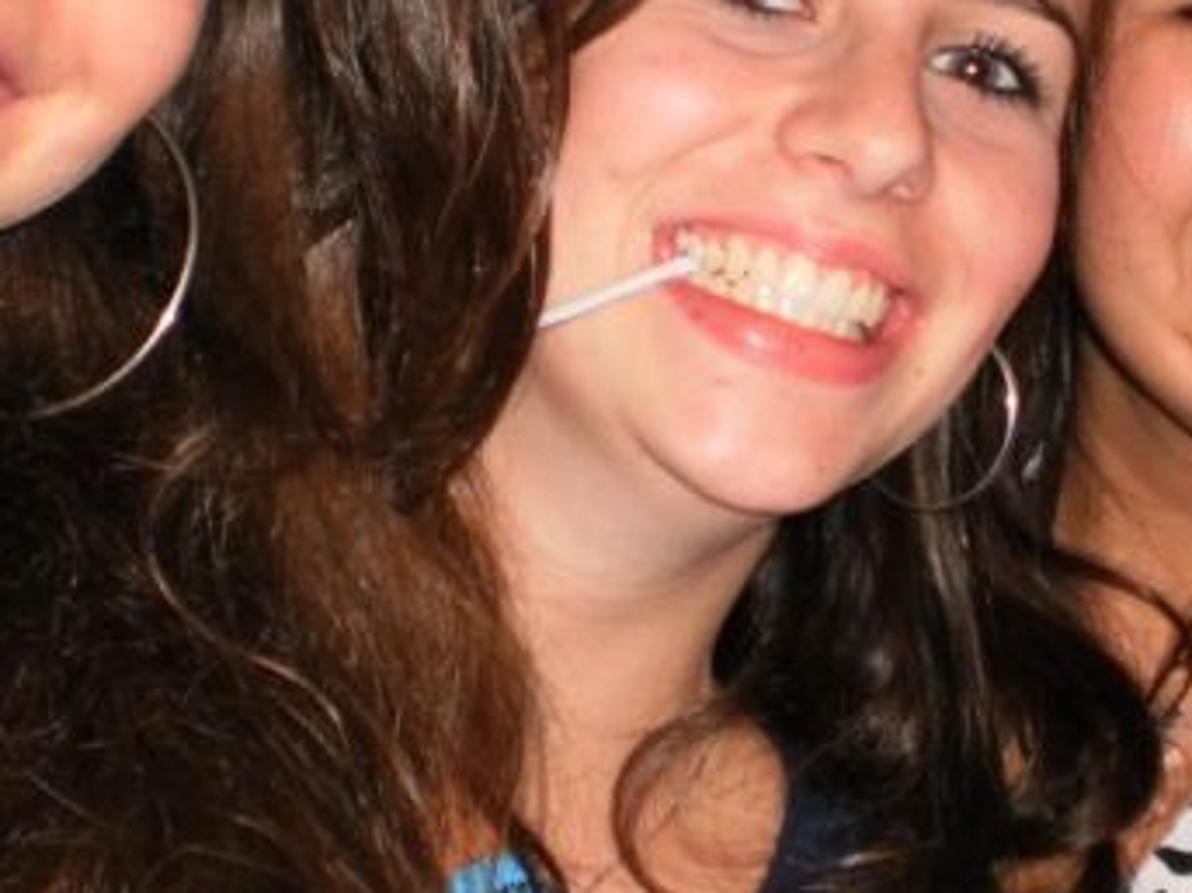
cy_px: 146
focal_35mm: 84
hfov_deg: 23.2
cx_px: 744
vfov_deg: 17.4
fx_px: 2892
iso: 125
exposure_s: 1/30
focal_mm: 6.3
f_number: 3.1
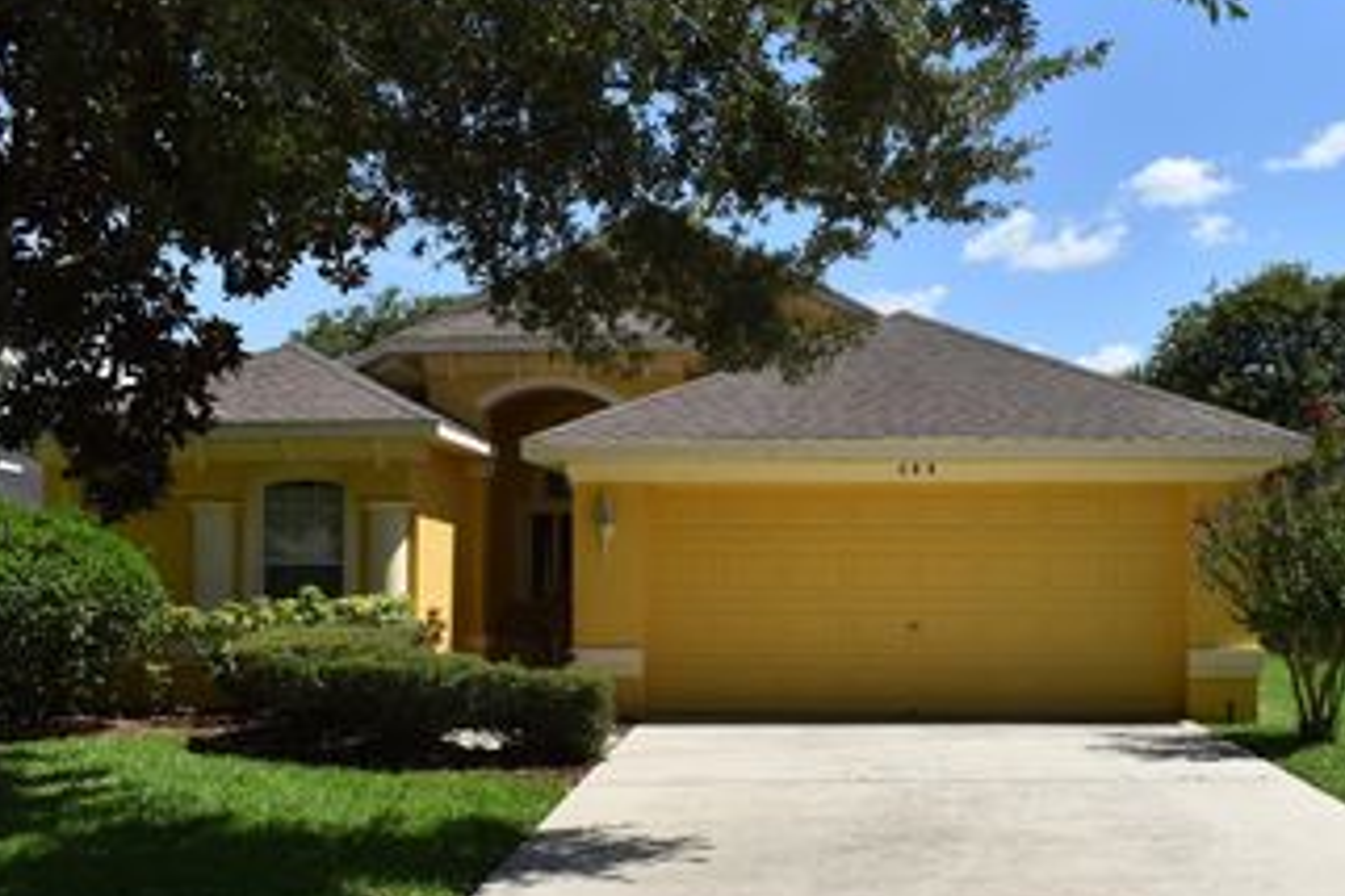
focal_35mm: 42
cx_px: 792
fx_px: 1569
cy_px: 580
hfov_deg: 46.2
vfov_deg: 31.7
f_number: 11
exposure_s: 1/200
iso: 100
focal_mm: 18
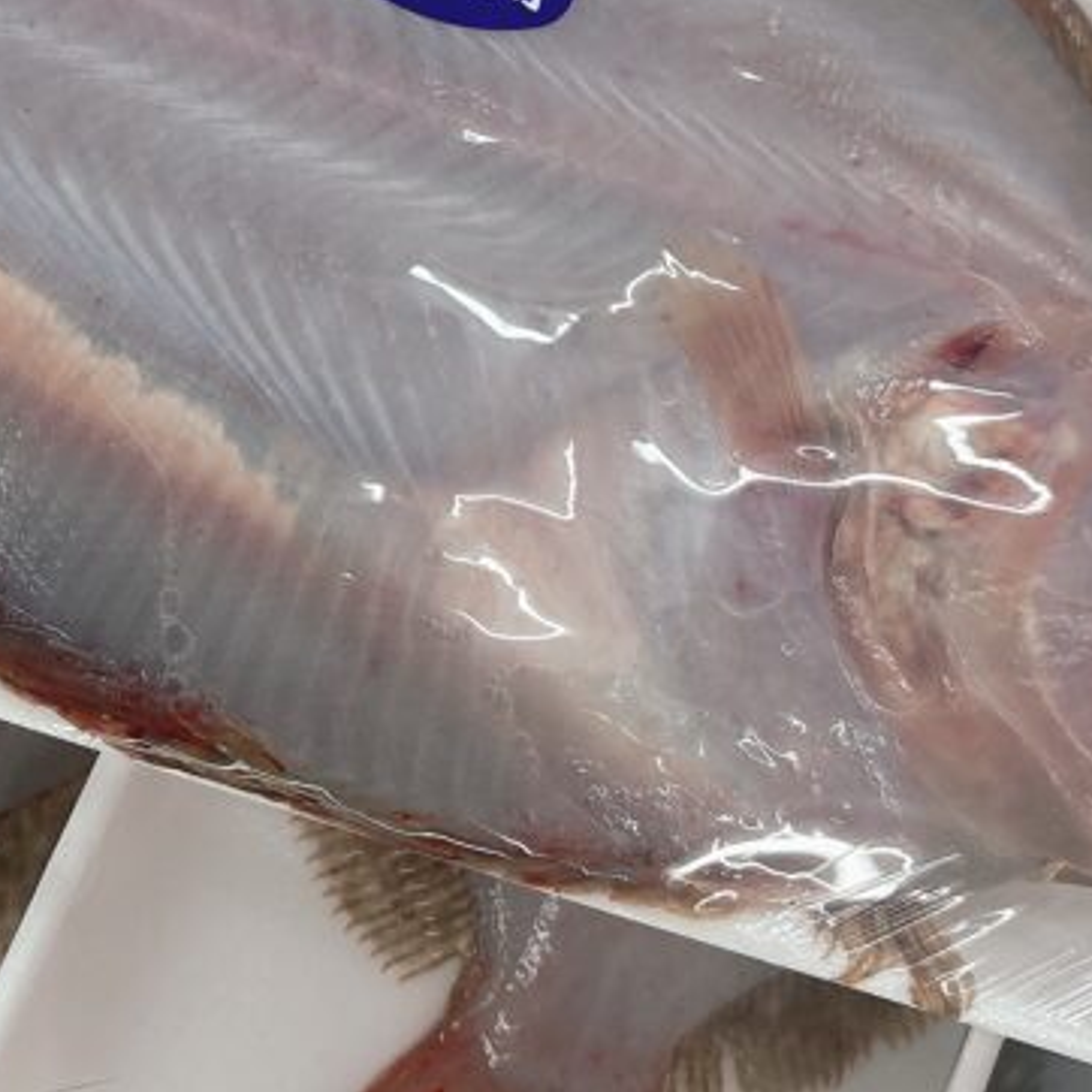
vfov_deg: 27.5
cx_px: 299
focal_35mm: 61
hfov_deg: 27.8
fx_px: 2177
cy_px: 205
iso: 125
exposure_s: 1/120
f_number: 1.6
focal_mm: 5.96
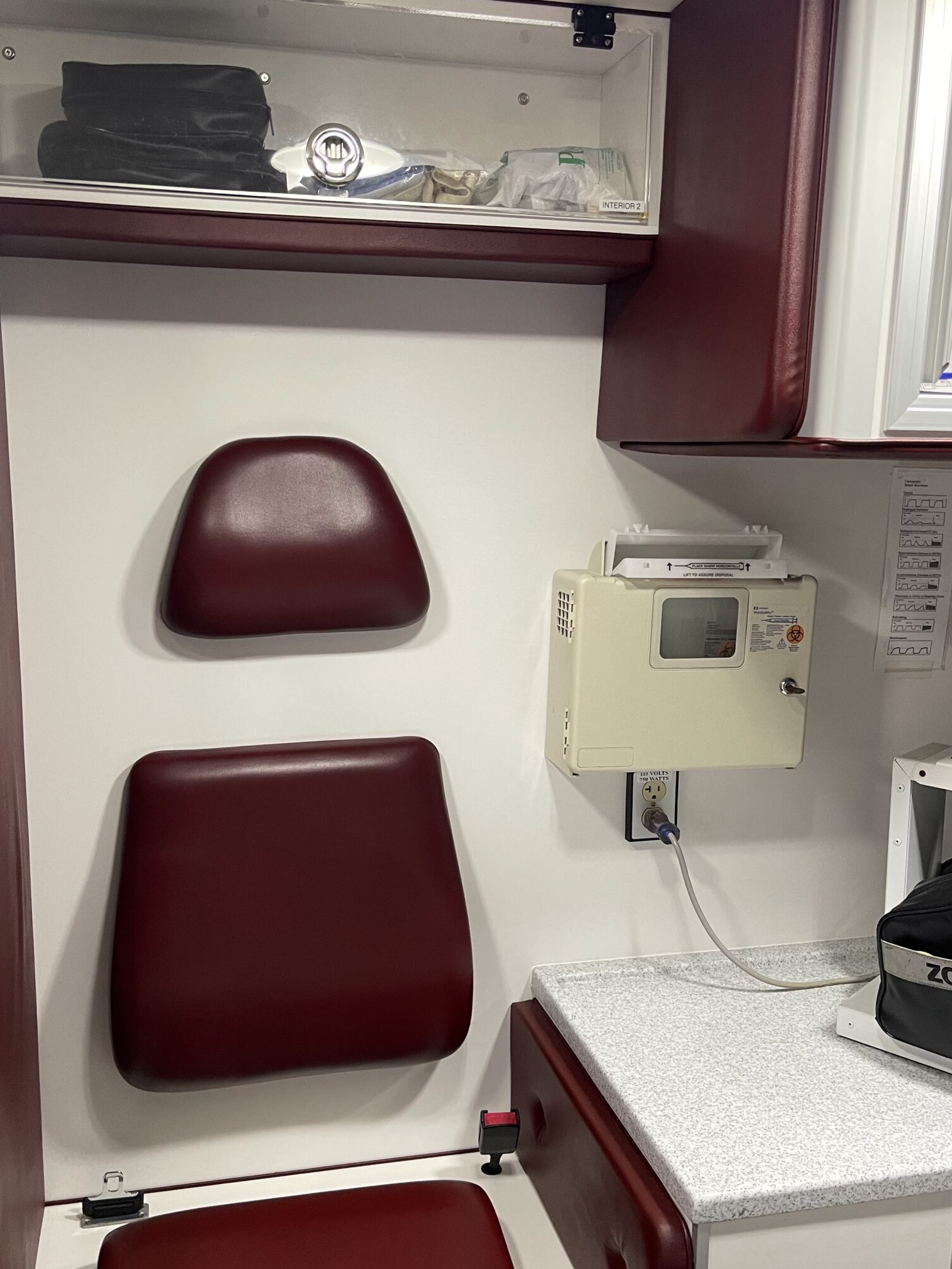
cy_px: 686
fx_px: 1210
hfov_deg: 42.9
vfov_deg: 55.3
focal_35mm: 33
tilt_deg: -12.8
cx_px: 459
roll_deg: +0.7
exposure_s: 1/60
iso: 160
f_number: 1.6
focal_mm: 5.1
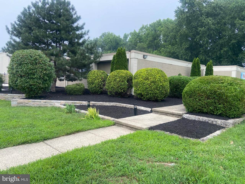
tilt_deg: -3.8
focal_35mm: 26
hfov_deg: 67.3
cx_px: 122
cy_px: 92
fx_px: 184
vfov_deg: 53.1
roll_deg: +1.7
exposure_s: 1/884
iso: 32
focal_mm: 4.25
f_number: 1.8
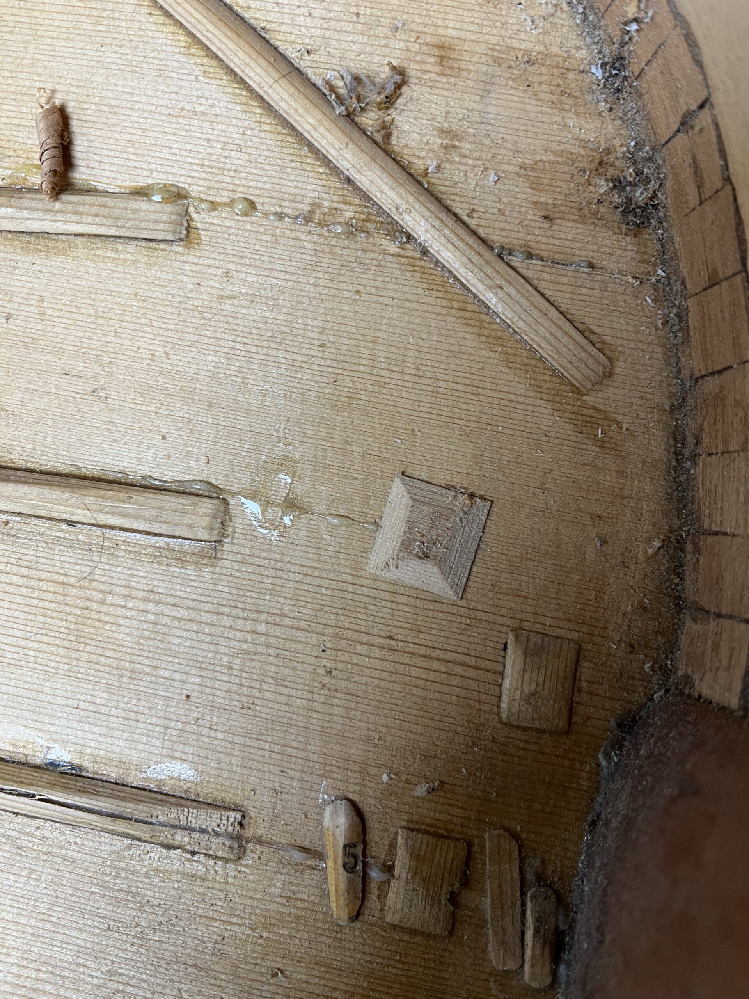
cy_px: 500
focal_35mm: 26
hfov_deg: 53.1
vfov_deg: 67.3
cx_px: 374
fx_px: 750
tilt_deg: -85.0
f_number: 1.6
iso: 100
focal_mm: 5.1
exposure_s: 1/50
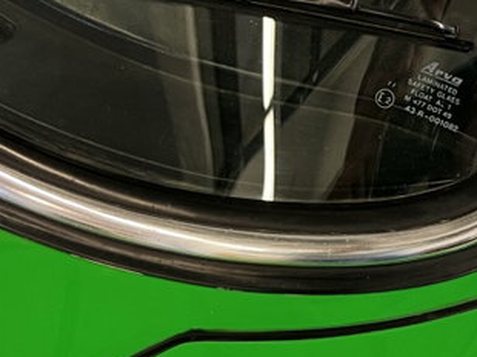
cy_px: 168
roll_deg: +1.7
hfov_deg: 21.8
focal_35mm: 86
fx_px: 1184
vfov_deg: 17.1
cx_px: 494
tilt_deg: -44.5
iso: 80
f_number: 1.6
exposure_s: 1/50
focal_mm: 5.1
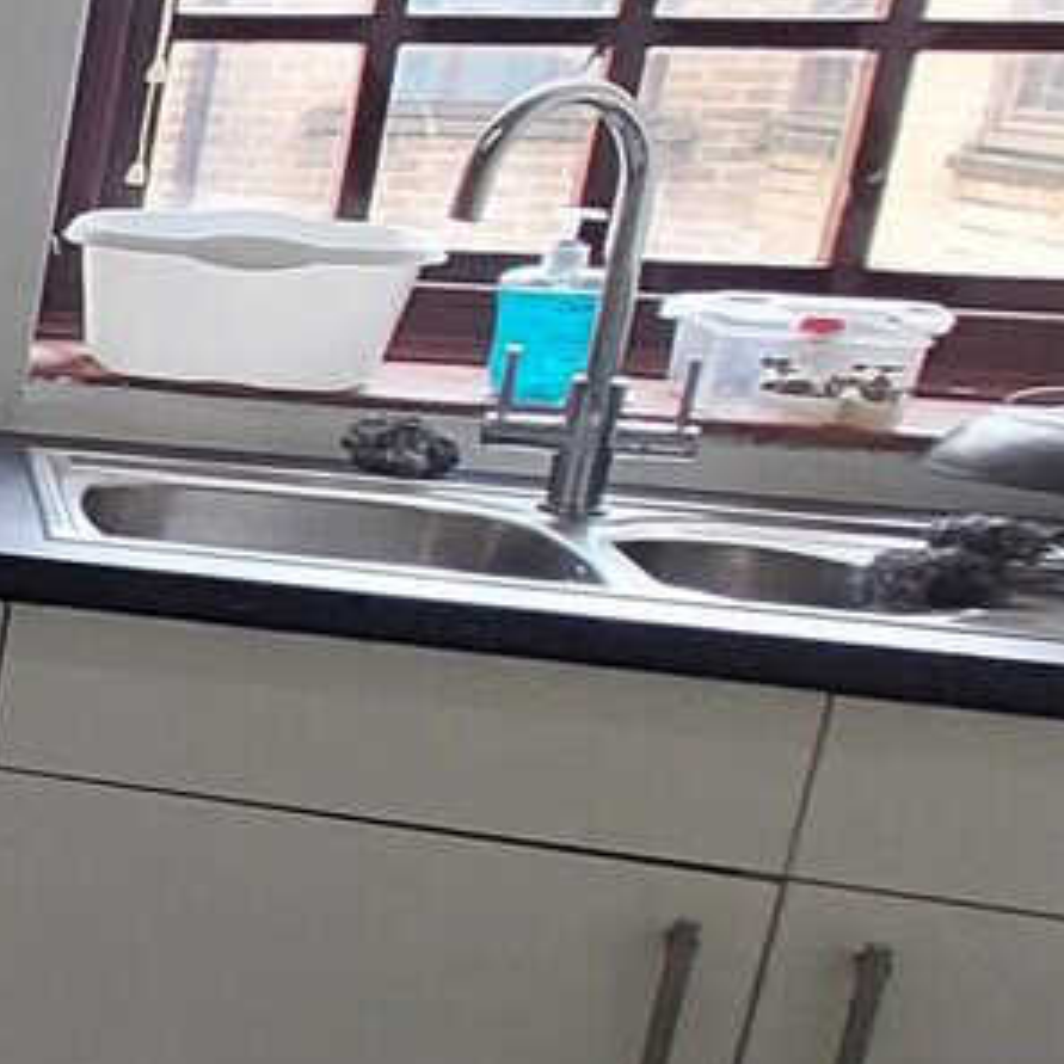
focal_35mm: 66
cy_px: 598
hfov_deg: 13.5
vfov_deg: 26.1
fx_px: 2295
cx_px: -1743
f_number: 2.2
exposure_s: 1/50
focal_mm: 1.7
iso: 80
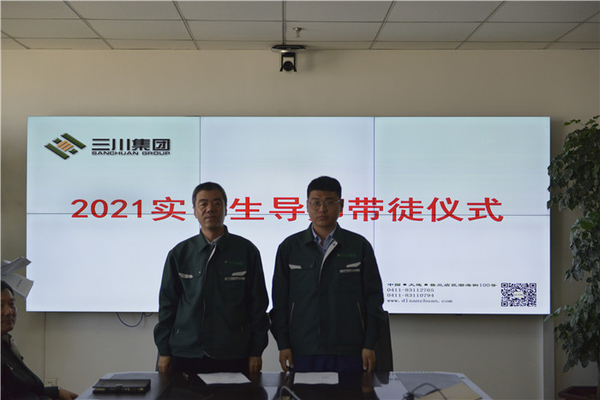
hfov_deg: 36.2
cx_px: 300
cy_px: 200
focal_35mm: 55
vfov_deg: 24.6
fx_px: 917
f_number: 2.8
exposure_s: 1/2000
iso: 2500
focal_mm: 55
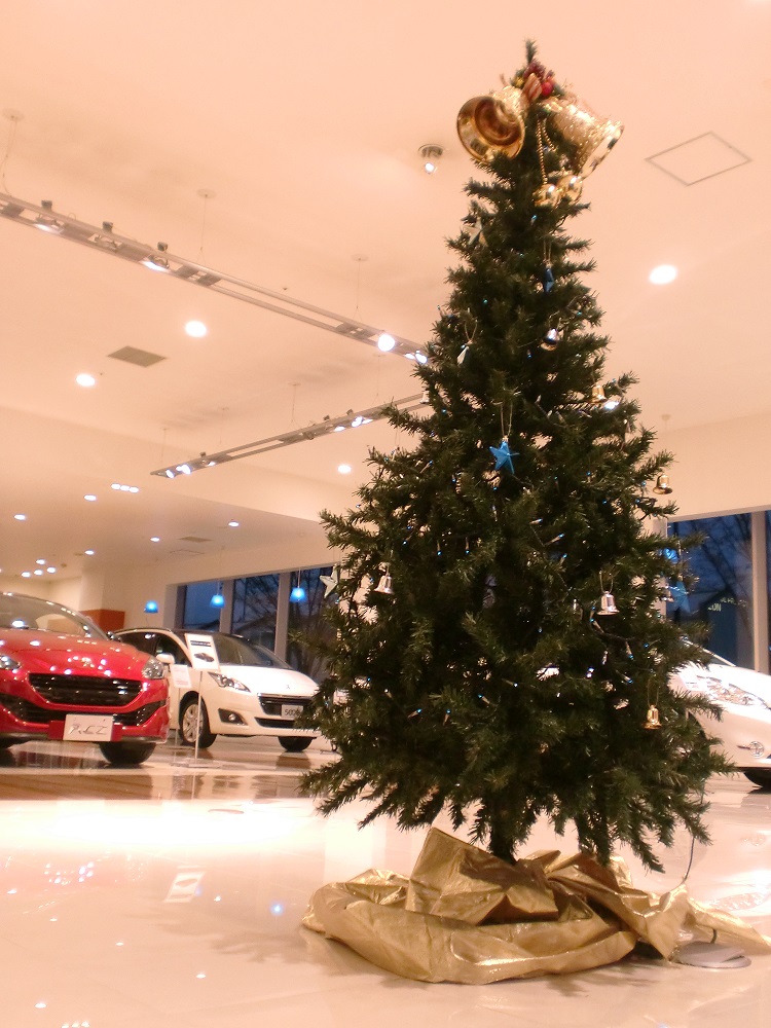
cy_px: 514
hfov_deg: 40.7
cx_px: 386
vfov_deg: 52.6
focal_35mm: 35
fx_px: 1039
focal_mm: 6.3
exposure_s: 1/60
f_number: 3.1
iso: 320
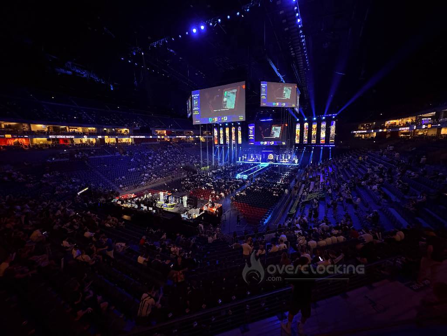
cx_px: 224
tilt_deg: -8.7
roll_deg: +2.1
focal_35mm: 14
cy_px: 168
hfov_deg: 102.1
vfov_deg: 85.7
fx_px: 181
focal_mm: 2.22
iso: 1000
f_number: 2.2
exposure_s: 1/27
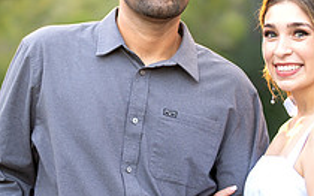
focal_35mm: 164
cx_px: 172
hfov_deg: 12.8
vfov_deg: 8.0
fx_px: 1403
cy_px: 154
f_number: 1.2
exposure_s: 1/320
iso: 200
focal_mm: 50
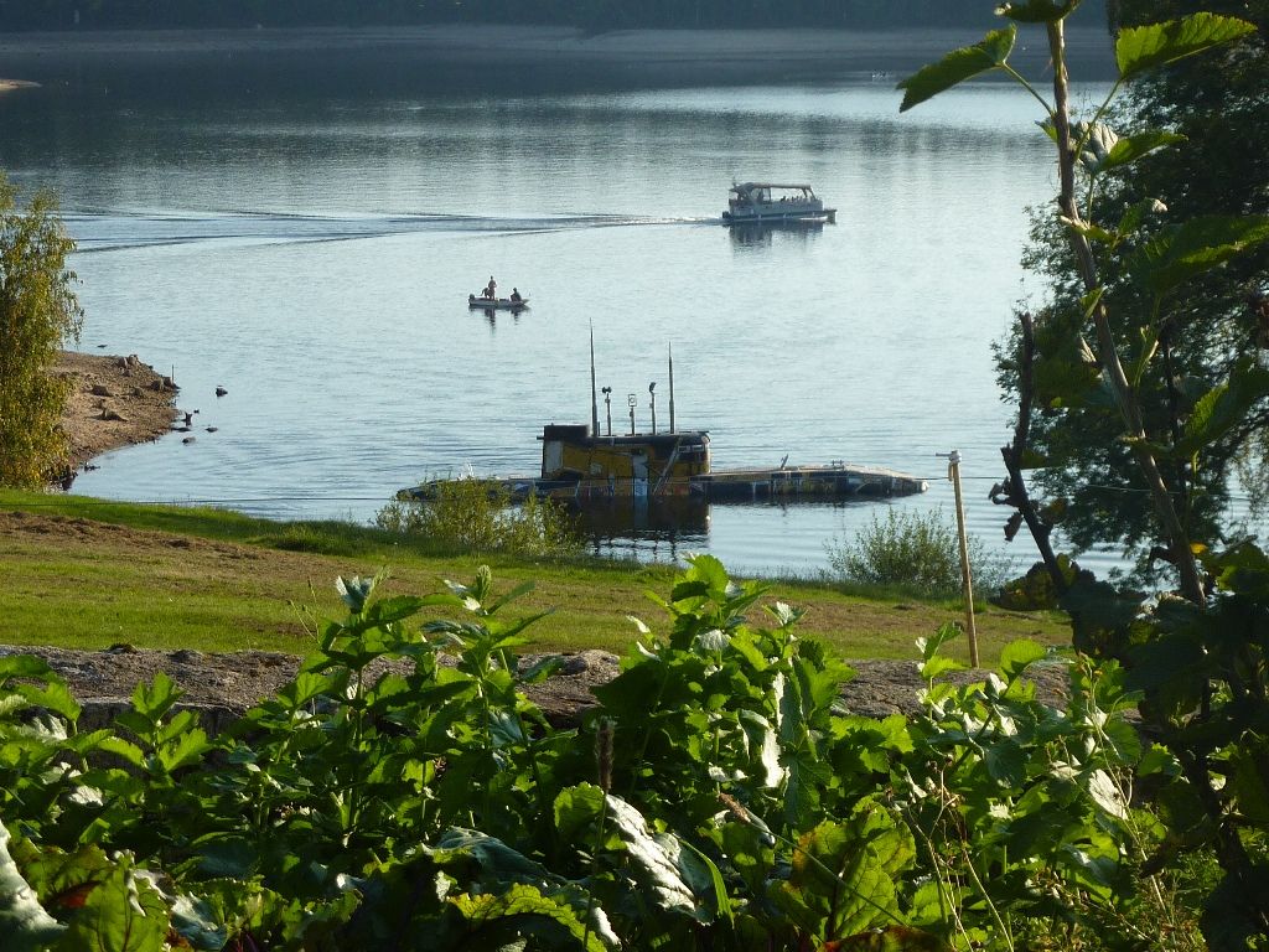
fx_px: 3556
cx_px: 634
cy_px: 476
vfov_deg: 15.2
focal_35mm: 97
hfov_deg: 20.2
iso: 80
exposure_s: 1/400
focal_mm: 11
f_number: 4.1
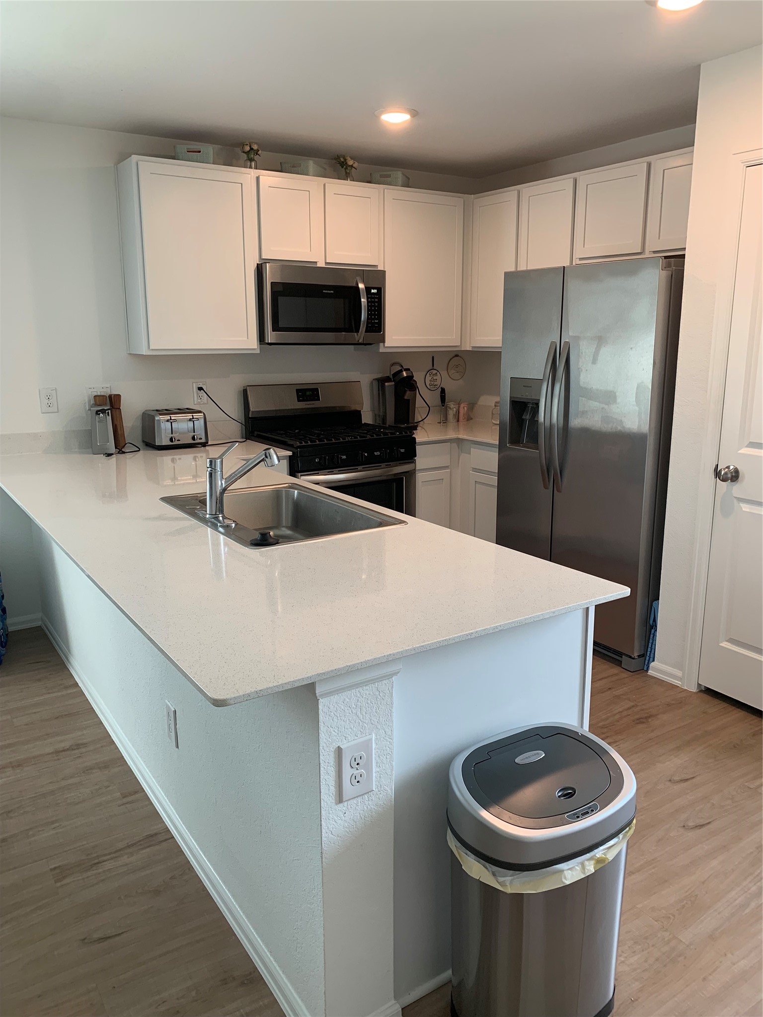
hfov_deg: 53.1
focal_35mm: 26
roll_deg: -0.2
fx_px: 764
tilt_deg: -11.0
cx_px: 382
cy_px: 508
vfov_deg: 67.3
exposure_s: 1/60
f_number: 1.8
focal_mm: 4.25
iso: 80
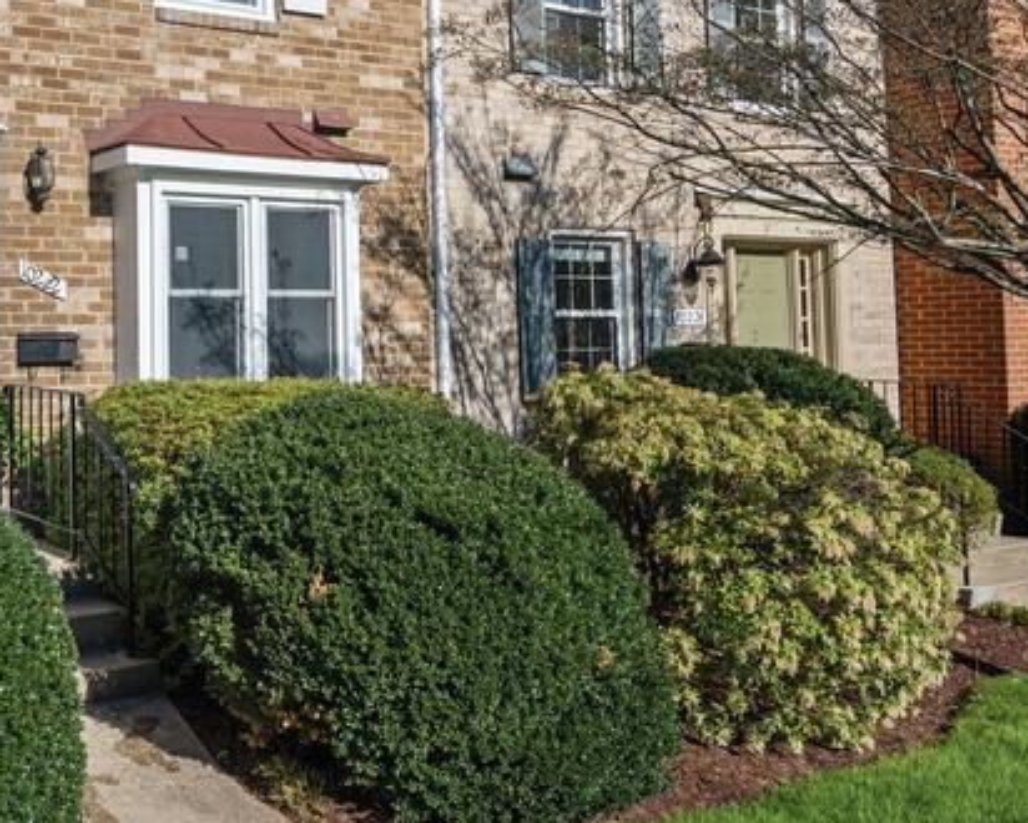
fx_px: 1065
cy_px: 1
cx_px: 100
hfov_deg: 46.4
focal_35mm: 35
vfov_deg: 37.7
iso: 200
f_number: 9
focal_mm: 15
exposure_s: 1/800
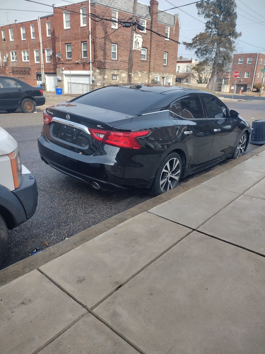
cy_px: 177
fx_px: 276
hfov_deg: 51.4
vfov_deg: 65.3
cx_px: 132
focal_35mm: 27
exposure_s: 1/1360
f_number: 1.7
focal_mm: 4.71
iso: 100
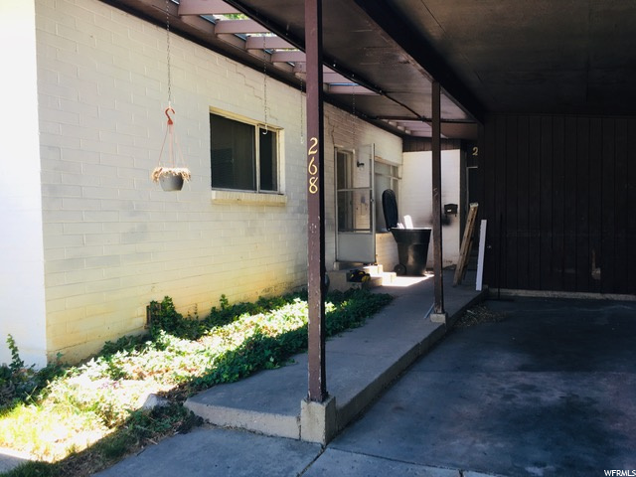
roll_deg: +0.8
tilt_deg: -2.6
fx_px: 533
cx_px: 318
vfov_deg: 48.2
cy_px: 238
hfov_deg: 61.7
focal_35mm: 29
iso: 25
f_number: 2.2
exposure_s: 1/122
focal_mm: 4.15
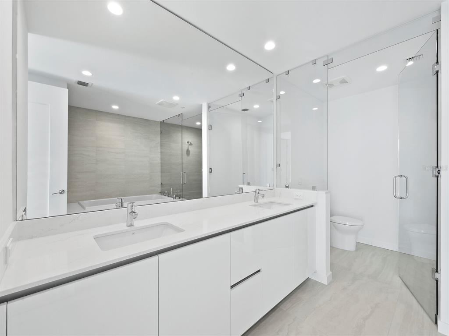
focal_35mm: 14
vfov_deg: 85.6
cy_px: 168
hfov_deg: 102.1
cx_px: 224
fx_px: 182
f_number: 11
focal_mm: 7
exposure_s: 1/5
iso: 400
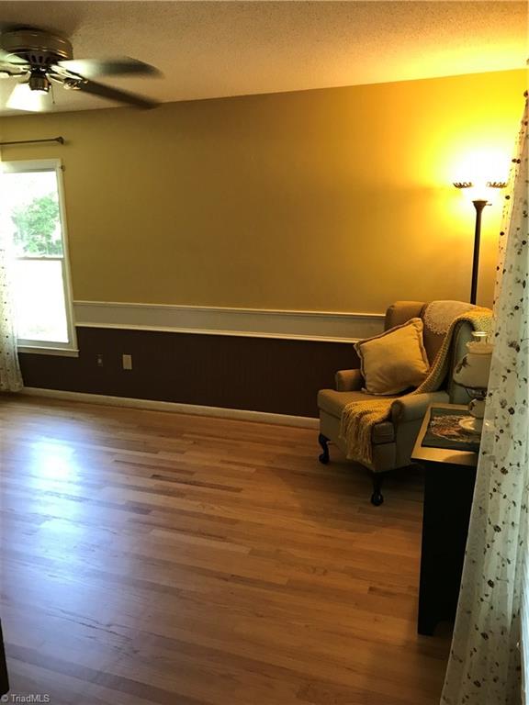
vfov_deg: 63.4
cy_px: 352
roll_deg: +0.3
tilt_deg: -11.2
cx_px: 264
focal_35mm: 28
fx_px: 571
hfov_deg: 49.7
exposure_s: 1/17
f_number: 1.8
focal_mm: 3.99
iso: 40
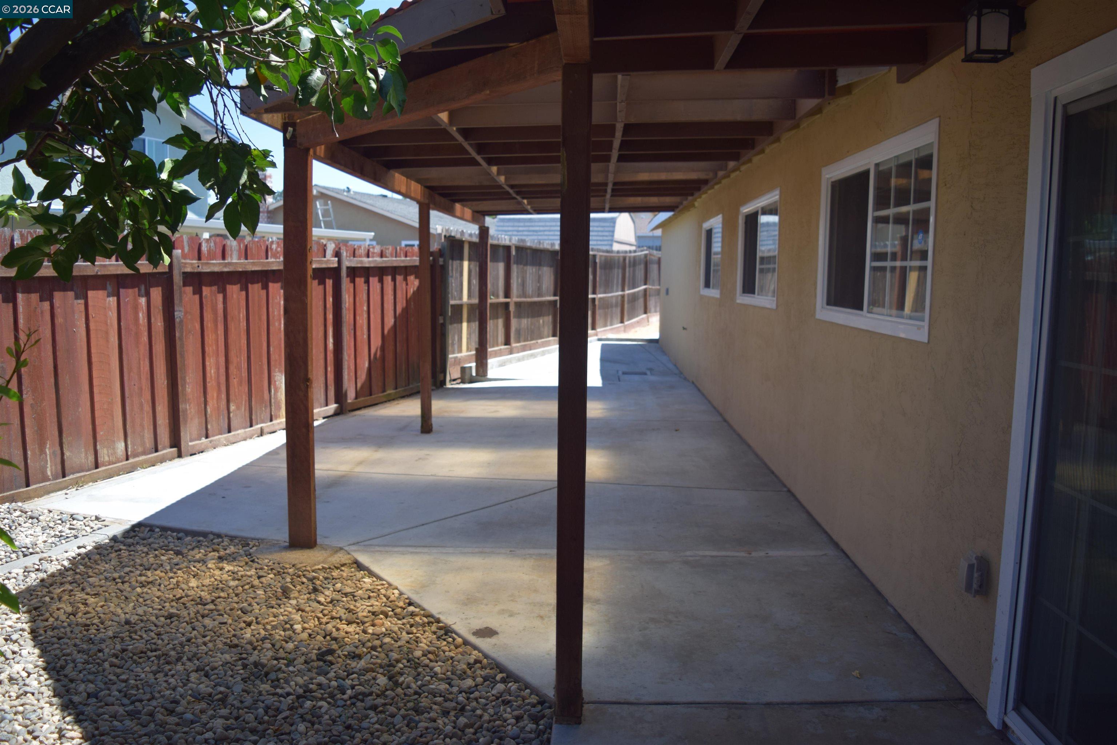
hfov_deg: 67.4
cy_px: 372
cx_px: 558
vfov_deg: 47.9
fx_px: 838
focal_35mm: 27
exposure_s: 1/1000
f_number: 3.5
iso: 200
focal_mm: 18
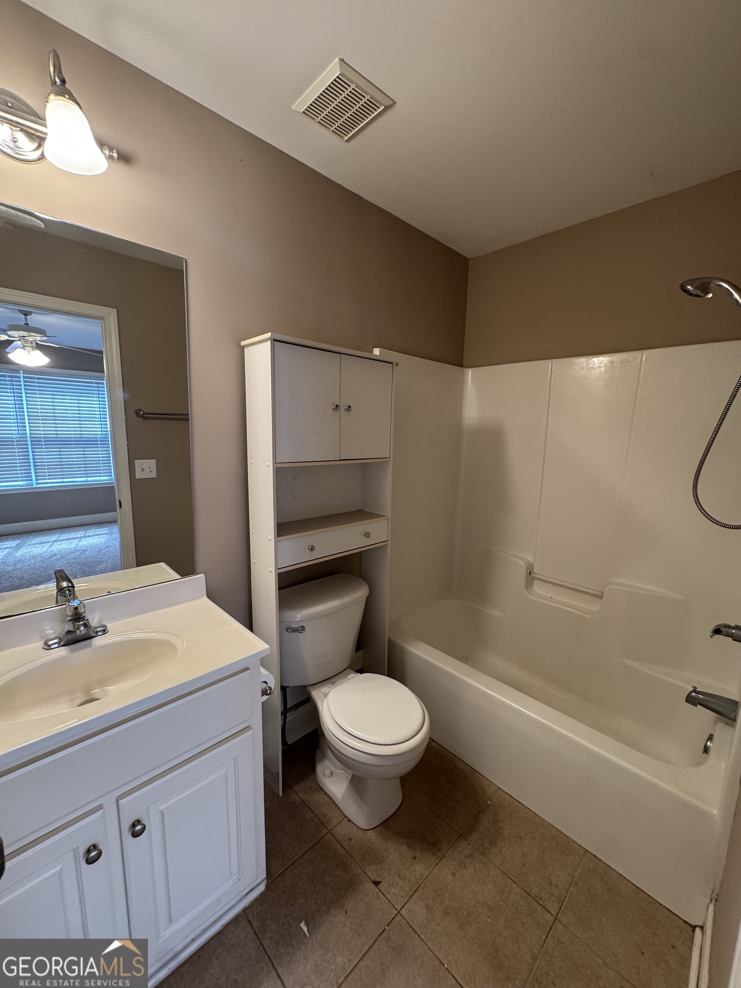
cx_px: 370
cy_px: 494
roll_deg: -1.2
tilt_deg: -9.7
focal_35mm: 14
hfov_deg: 85.7
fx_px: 400
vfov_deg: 102.1
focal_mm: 2.22
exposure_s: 1/60
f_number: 2.2
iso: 200
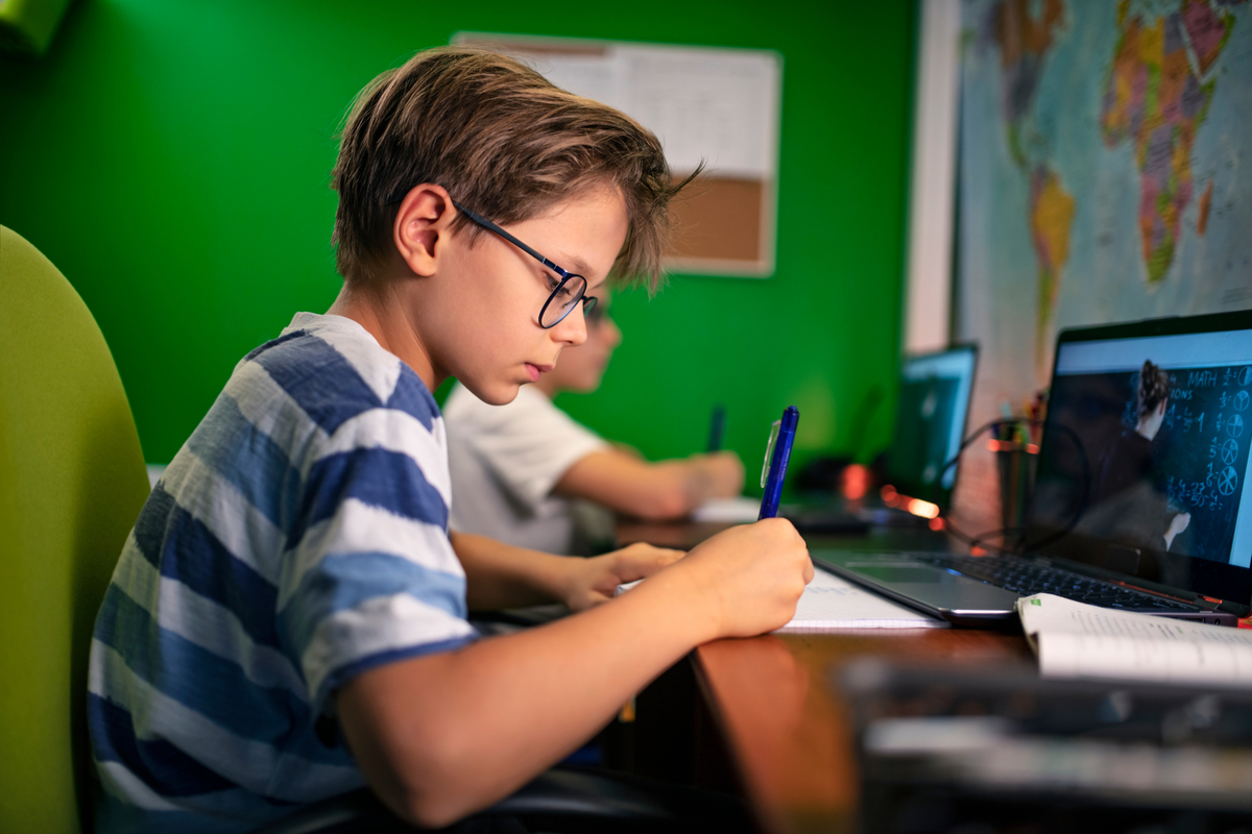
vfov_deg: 37.9
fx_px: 1217
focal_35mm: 35
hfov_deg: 54.4
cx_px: 626
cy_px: 417
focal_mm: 35
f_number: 1.4
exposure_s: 1/50
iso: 200
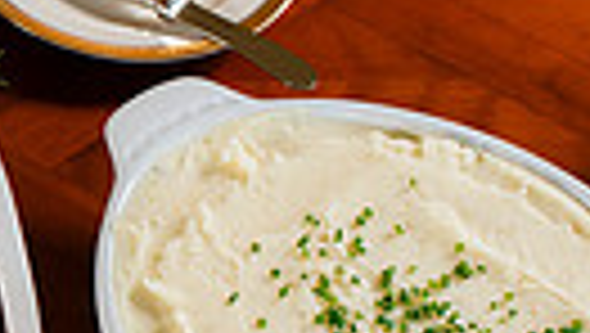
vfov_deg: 5.1
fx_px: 3743
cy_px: 313
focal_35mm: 239
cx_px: -473
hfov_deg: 8.7
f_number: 7.1
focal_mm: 50
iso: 250
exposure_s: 1/100
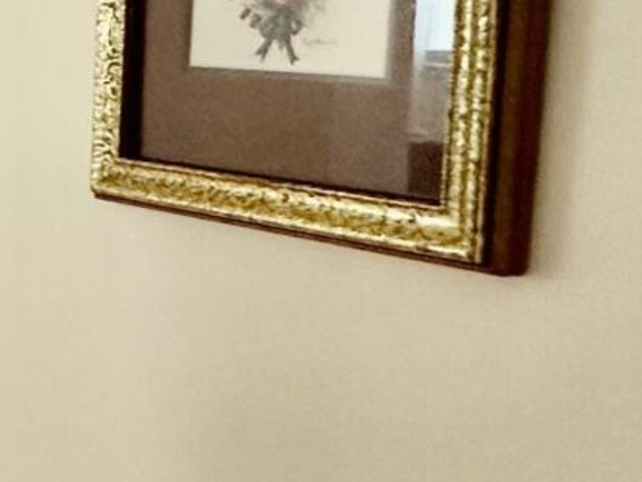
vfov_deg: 17.2
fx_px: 1595
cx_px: -614
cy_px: 216
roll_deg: +0.1
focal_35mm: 86
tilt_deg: -7.1
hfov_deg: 17.2
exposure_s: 1/60
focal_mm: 2.22
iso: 200
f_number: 2.2
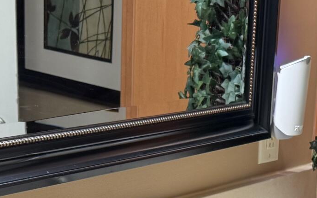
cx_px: 335
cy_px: 448
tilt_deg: -25.2
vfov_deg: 10.4
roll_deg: -5.3
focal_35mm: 111
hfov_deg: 18.2
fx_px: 959
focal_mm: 6.76
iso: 100
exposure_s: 1/120
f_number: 1.78
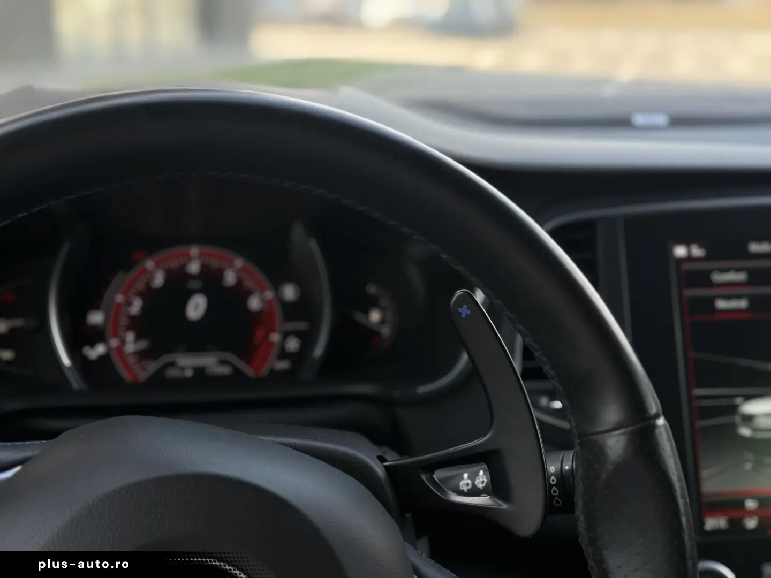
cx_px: 386
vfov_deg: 30.3
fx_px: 1069
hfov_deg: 39.7
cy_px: 289
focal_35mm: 48
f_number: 1.78
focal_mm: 6.76
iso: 100
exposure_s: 1/346
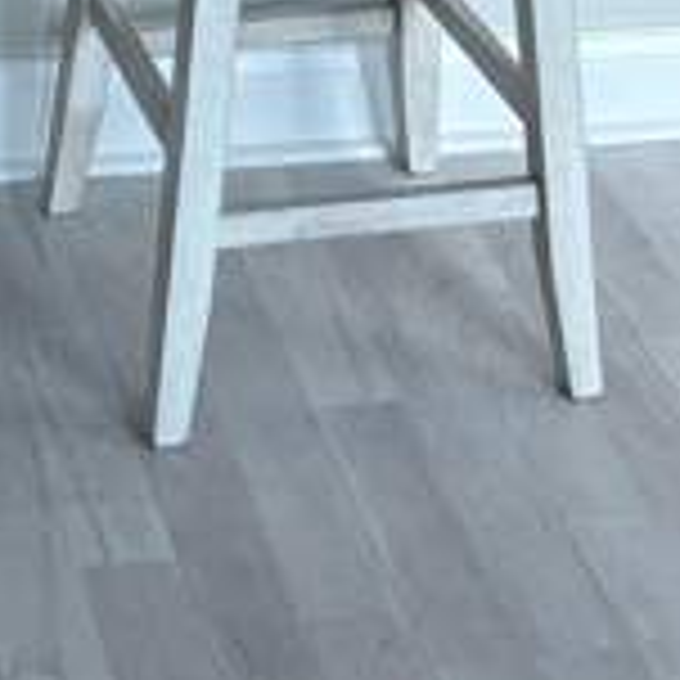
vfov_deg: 12.7
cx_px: -41
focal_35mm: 122
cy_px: -639
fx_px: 2711
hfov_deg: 14.0
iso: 125
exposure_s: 1/120
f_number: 1.6
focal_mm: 5.96
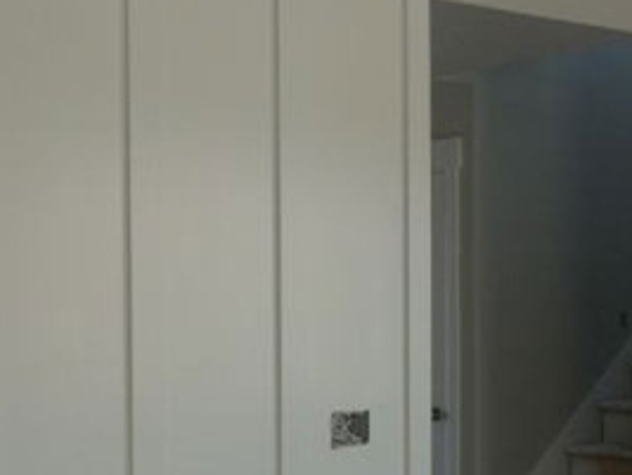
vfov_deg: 21.9
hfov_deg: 28.3
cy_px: 328
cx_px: 123
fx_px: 1225
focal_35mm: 67
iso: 100
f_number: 3.3
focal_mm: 4.7
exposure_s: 1/80
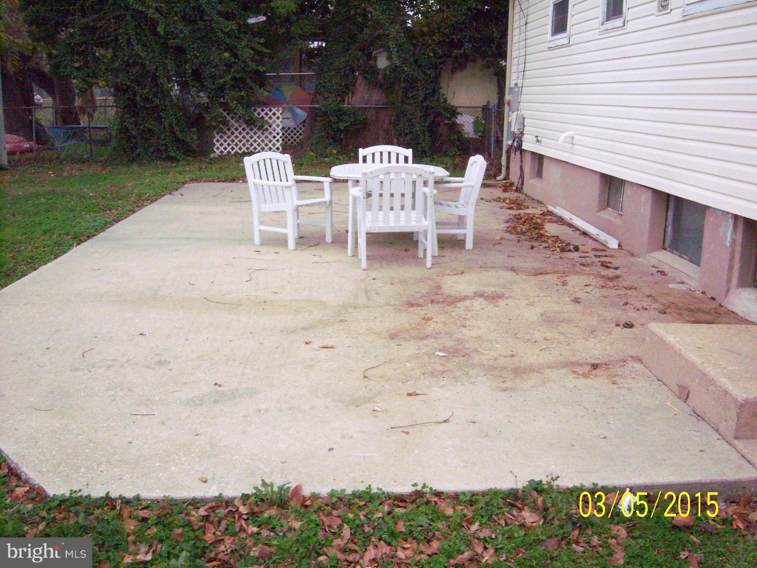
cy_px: 284
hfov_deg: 51.4
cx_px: 378
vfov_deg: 39.7
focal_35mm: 36
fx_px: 787
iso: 800
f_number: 4.8
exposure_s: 1/1000
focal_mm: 7.5
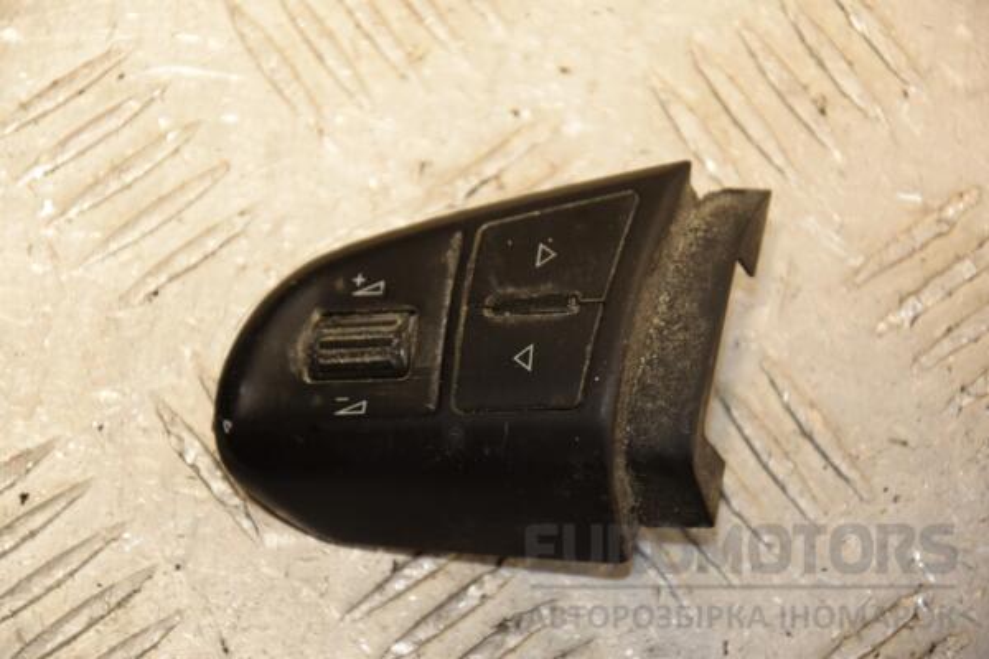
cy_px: 330
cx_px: 494
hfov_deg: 13.0
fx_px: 4327
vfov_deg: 8.7
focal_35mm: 158
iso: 800
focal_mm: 105
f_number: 5.6
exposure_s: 1/160
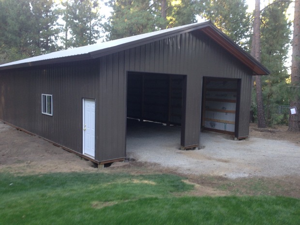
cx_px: 150
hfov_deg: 55.4
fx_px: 286
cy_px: 112
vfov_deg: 42.9
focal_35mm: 33
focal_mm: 4.12
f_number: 2.4
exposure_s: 1/30
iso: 50
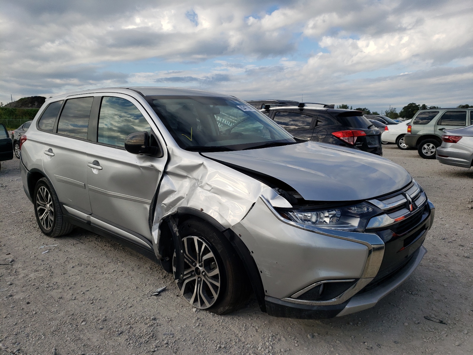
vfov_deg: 53.1
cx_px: 236
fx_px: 355
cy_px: 178
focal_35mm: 26
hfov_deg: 67.3
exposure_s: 1/3333
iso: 50
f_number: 1.5
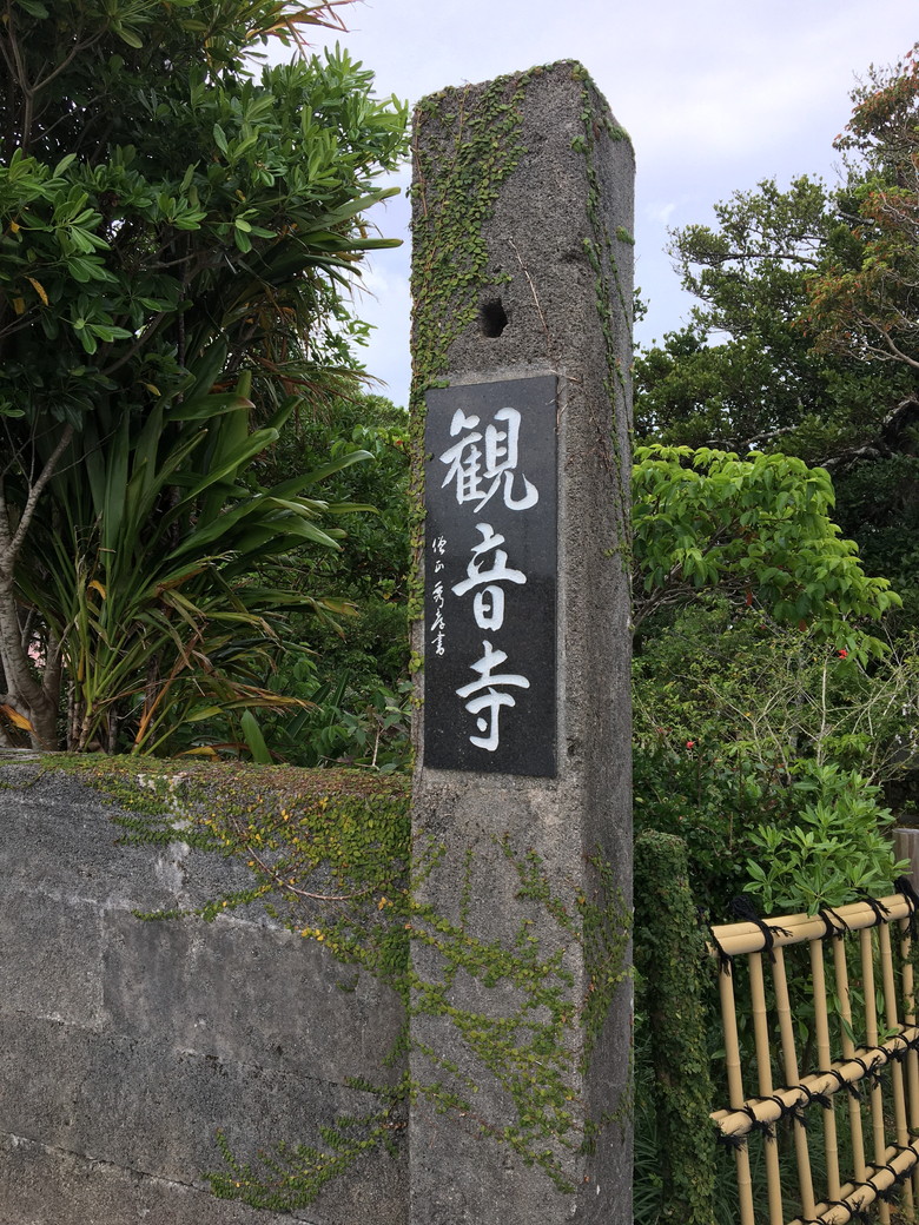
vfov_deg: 61.7
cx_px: 460
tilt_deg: +0.2
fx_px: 1027
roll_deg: -1.2
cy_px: 612
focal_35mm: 29
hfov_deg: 48.2
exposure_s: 1/718
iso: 25
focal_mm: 4.15
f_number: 2.2
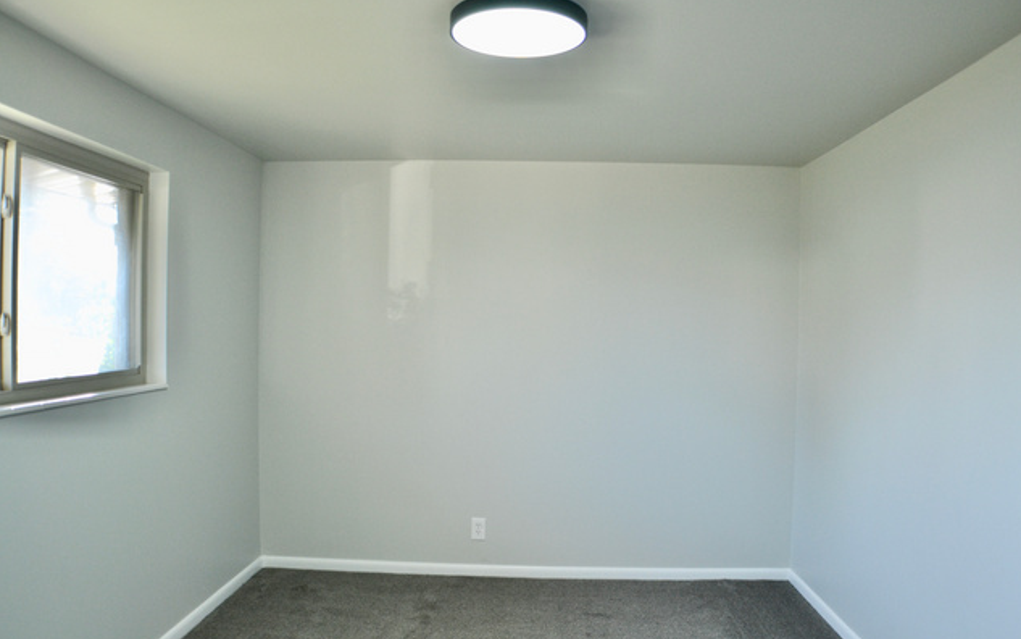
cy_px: 322
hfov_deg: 56.7
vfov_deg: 37.3
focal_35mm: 34
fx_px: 946
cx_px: 515
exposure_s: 1/60
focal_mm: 22
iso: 450
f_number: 4
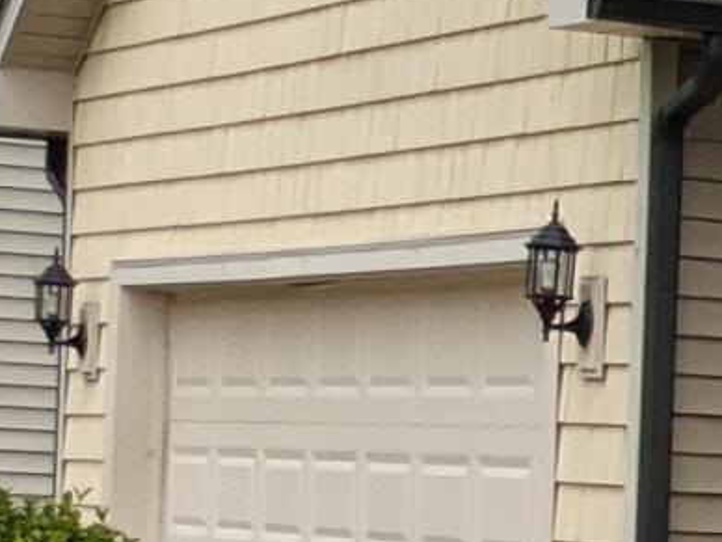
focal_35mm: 209
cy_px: 413
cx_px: 2387
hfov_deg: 7.8
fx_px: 4359
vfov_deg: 7.1
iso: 73
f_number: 1.73
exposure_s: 1/4695
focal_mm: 4.38
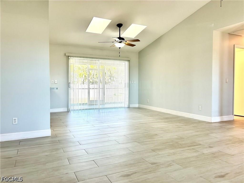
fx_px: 183
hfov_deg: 67.3
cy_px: 92
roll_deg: +0.5
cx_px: 122
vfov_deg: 53.1
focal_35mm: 26
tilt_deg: -1.7
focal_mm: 5.7
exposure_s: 1/145
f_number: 1.5
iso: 50
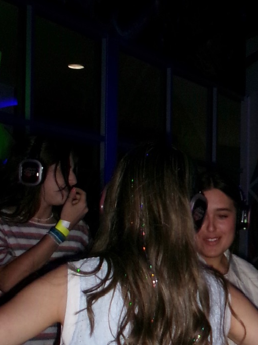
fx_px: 835
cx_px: 284
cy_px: 239
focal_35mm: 84
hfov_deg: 17.0
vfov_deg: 23.2
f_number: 3.9
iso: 320
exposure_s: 1/50
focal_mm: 5.1
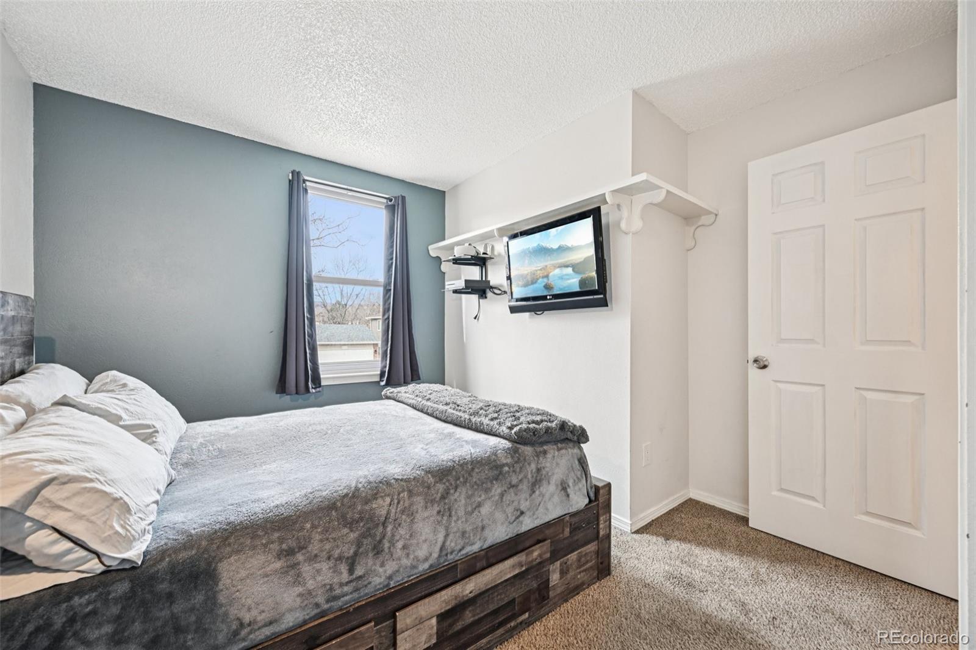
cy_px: 325
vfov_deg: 81.2
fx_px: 379
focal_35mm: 14
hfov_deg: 104.3
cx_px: 488
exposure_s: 1/8
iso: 400
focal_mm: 14
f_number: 8
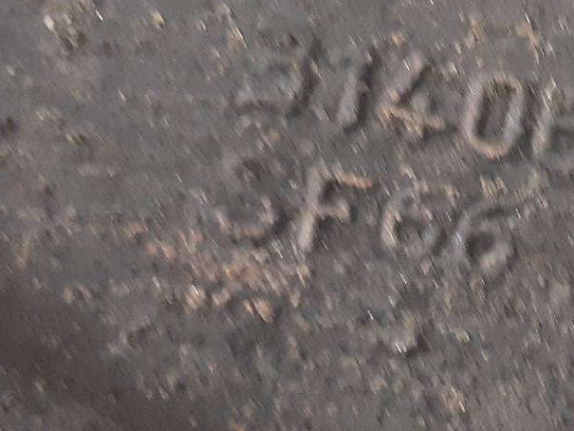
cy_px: 179
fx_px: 1459
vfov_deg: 16.8
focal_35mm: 88
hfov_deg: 21.6
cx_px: 555
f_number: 1.7
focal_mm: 3.93
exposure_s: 1/25
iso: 320
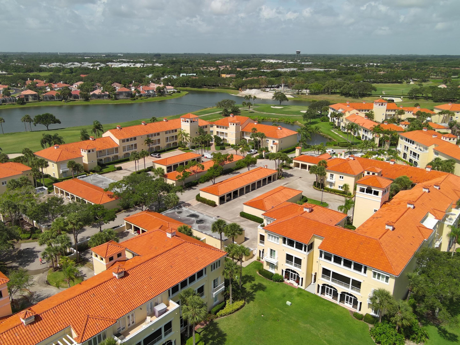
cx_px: 230
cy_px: 172
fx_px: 372
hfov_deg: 63.4
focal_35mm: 28
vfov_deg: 49.7
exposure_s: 1/961
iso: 100
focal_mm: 10.6
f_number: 2.8
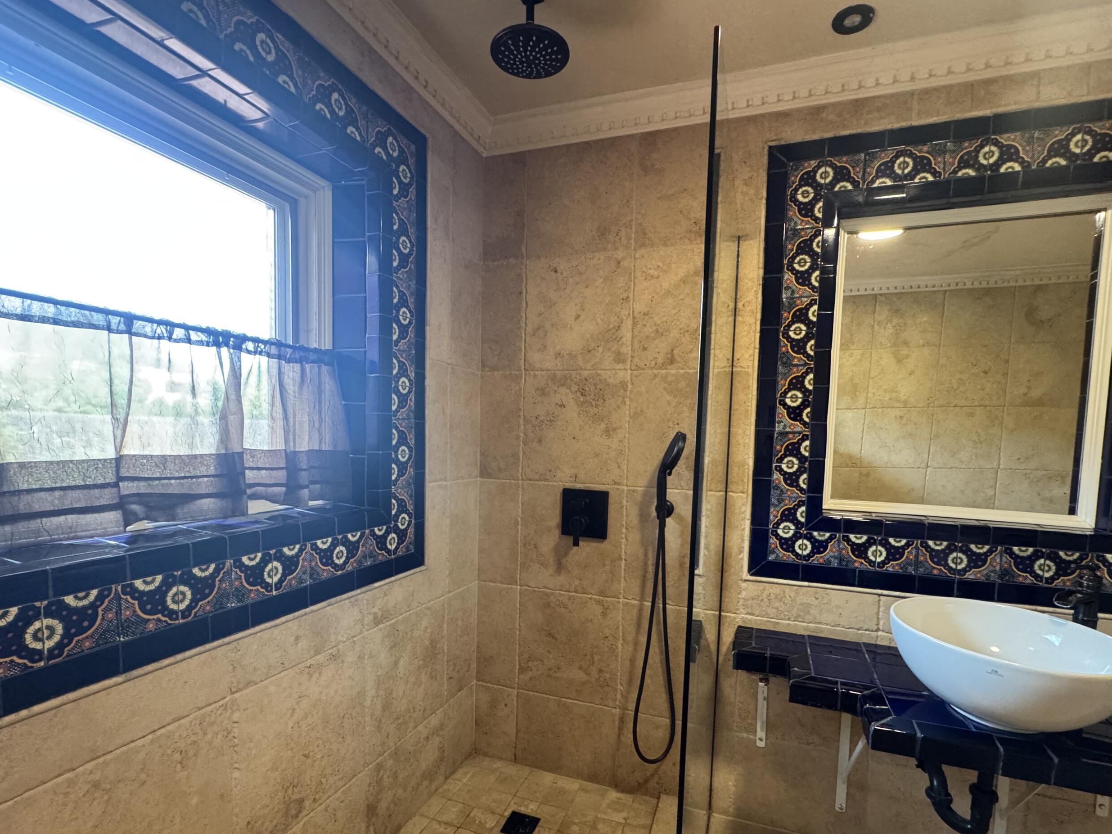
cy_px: 476
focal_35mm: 17
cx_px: 581
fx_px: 546
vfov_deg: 74.3
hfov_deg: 91.0
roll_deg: -1.7
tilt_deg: -5.2
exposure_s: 1/60
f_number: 2.2
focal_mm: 2.22
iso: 640
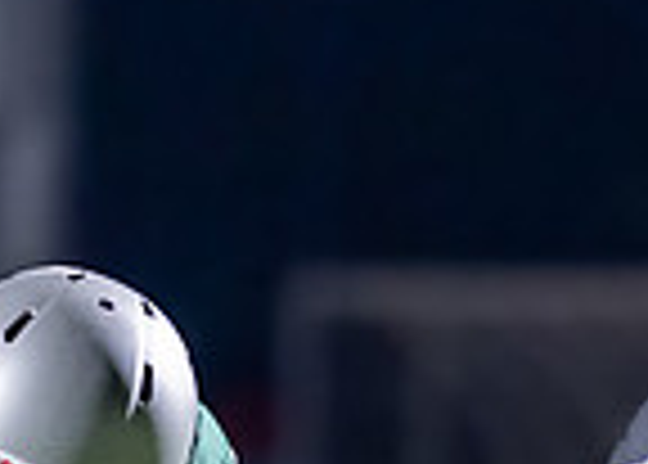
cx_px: 222
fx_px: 21009
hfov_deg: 1.8
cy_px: 832
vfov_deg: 1.3
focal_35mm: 1141
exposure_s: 1/1000
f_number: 1.8
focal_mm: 135
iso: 2000
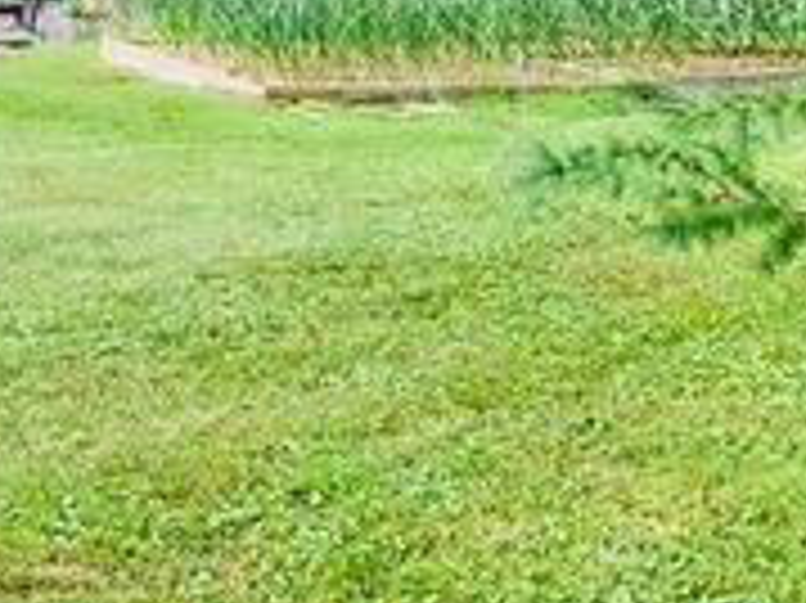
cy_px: -369
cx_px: -266
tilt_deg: +0.0
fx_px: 2024
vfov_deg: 15.3
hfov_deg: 20.4
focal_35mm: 87
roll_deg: -3.5
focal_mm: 4.25
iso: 25
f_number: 1.8
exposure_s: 1/121
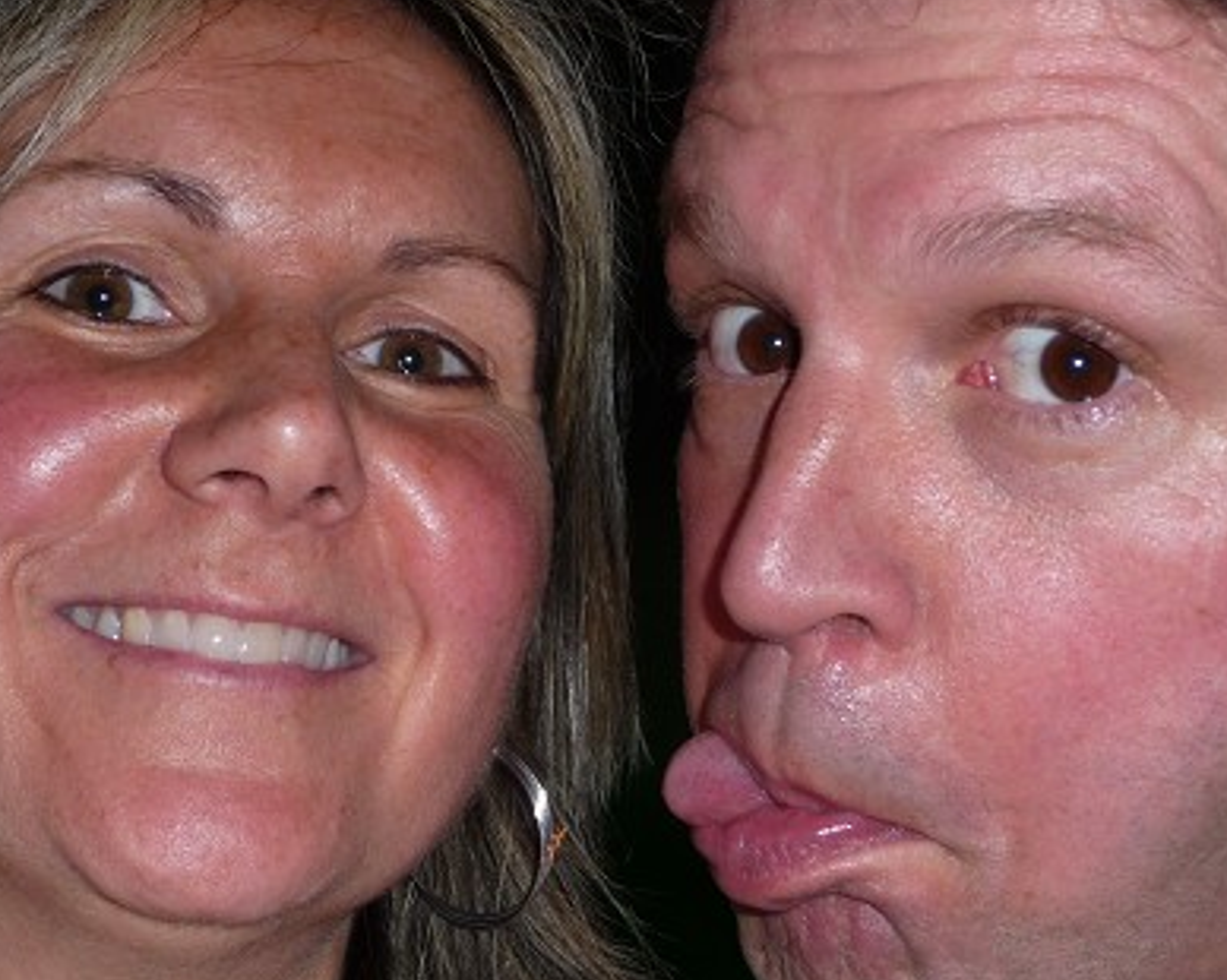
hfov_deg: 26.0
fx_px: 2650
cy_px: 473
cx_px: 515
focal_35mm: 73
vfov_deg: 21.0
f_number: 4.4
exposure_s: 1/30
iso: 100
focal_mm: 9.8
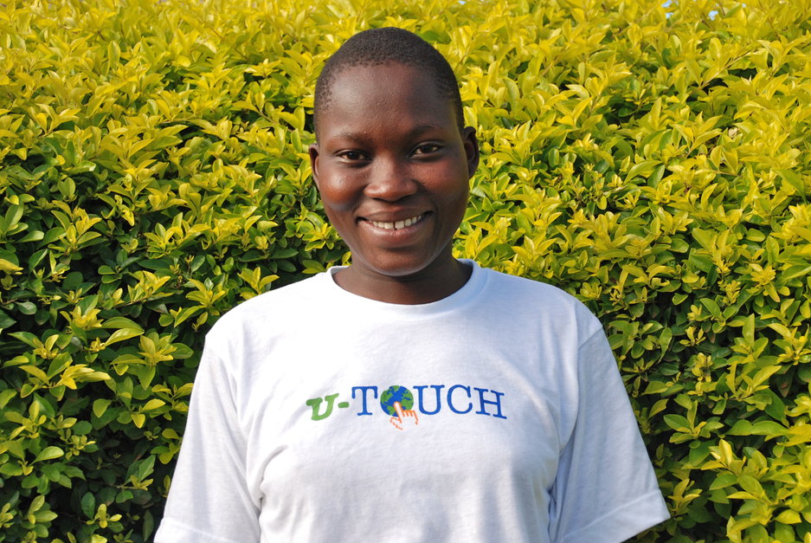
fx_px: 2403
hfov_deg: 19.2
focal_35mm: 107
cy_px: 282
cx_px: 429
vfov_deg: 12.9
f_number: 6.3
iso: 400
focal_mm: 65
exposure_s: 1/640
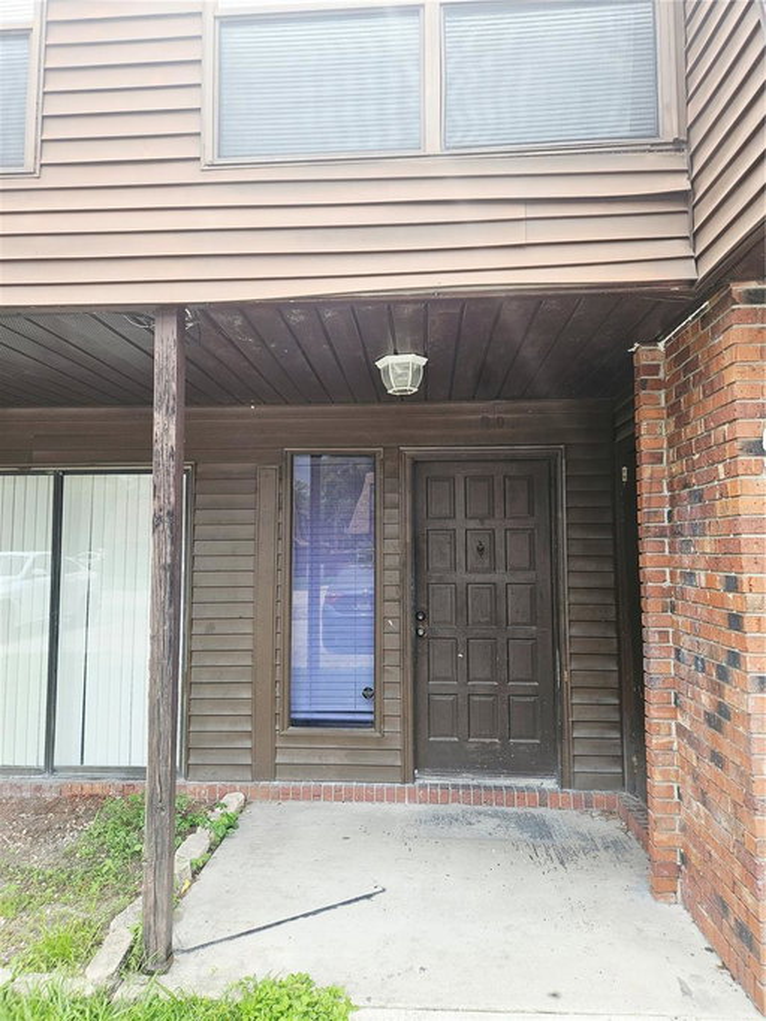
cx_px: 383
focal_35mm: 23
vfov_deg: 73.9
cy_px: 510
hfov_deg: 58.9
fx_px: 679
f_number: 1.8
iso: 25
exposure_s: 1/210
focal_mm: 5.4
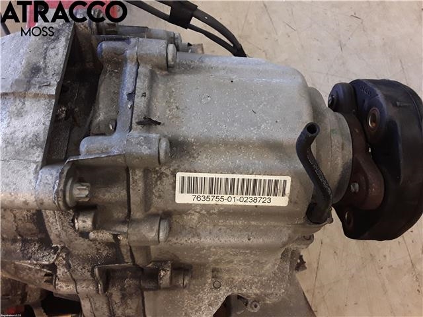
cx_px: 212
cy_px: 158
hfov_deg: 63.4
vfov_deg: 49.7
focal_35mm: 28
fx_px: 342
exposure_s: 1/50
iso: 125
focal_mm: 2.91
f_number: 1.9
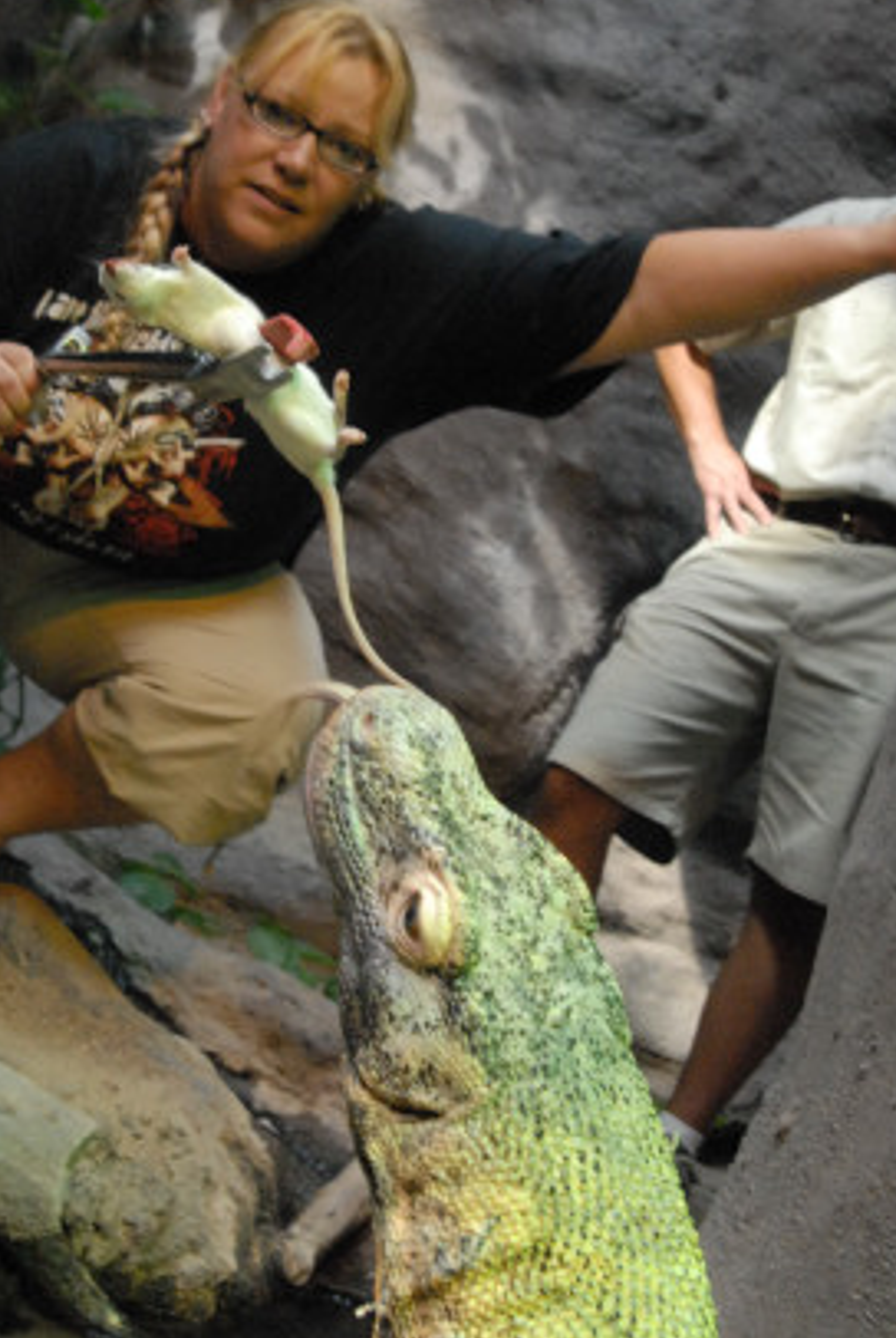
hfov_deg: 22.0
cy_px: 491
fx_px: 2307
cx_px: 441
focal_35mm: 62
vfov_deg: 32.2
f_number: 7.1
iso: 1600
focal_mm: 28
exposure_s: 1/160
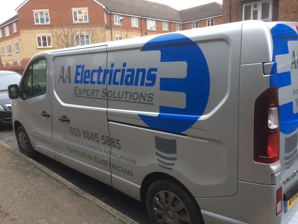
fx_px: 250
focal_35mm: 29
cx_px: 149
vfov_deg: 48.2
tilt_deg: -10.2
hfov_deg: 61.7
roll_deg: +2.8
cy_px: 112
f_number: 2.2
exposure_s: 1/33
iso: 100
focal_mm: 4.15
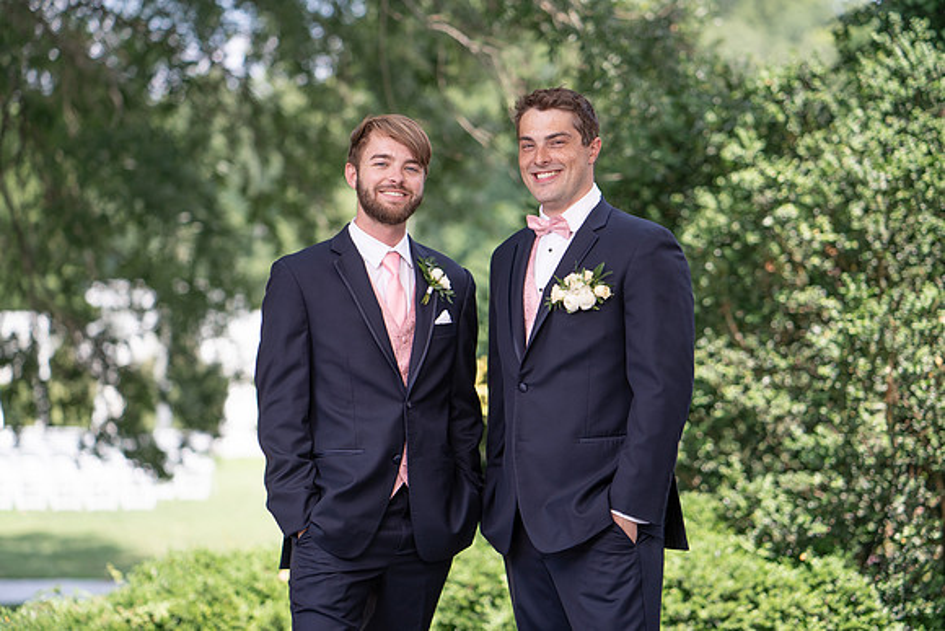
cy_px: 301
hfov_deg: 22.9
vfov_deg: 15.4
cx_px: 451
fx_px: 2334
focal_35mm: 89
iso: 100
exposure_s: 1/1000
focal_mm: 85
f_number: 2.2
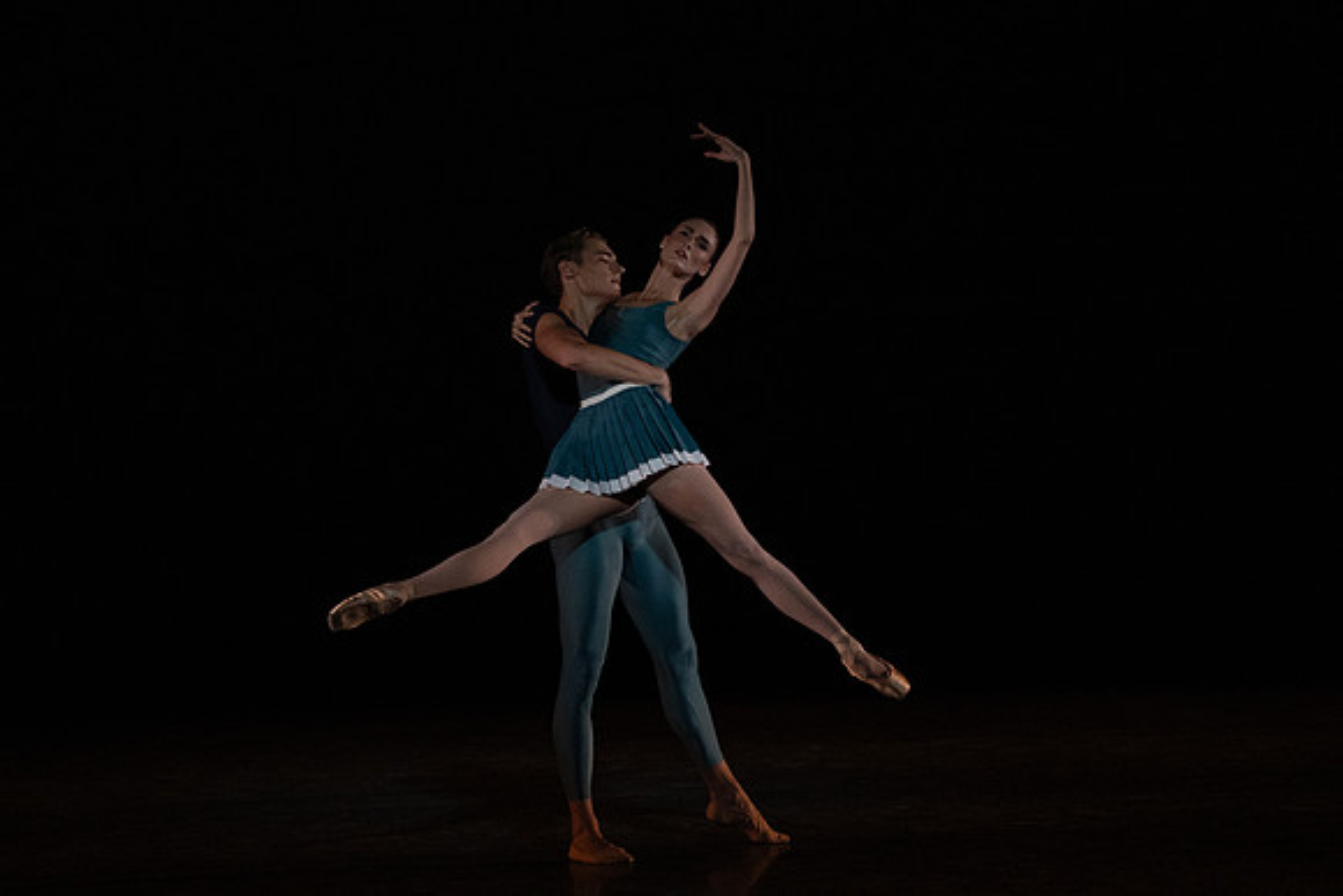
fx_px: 12649
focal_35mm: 339
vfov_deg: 4.1
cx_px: 672
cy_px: 448
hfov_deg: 6.1
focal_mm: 339
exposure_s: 1/320
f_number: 5.6
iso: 8000
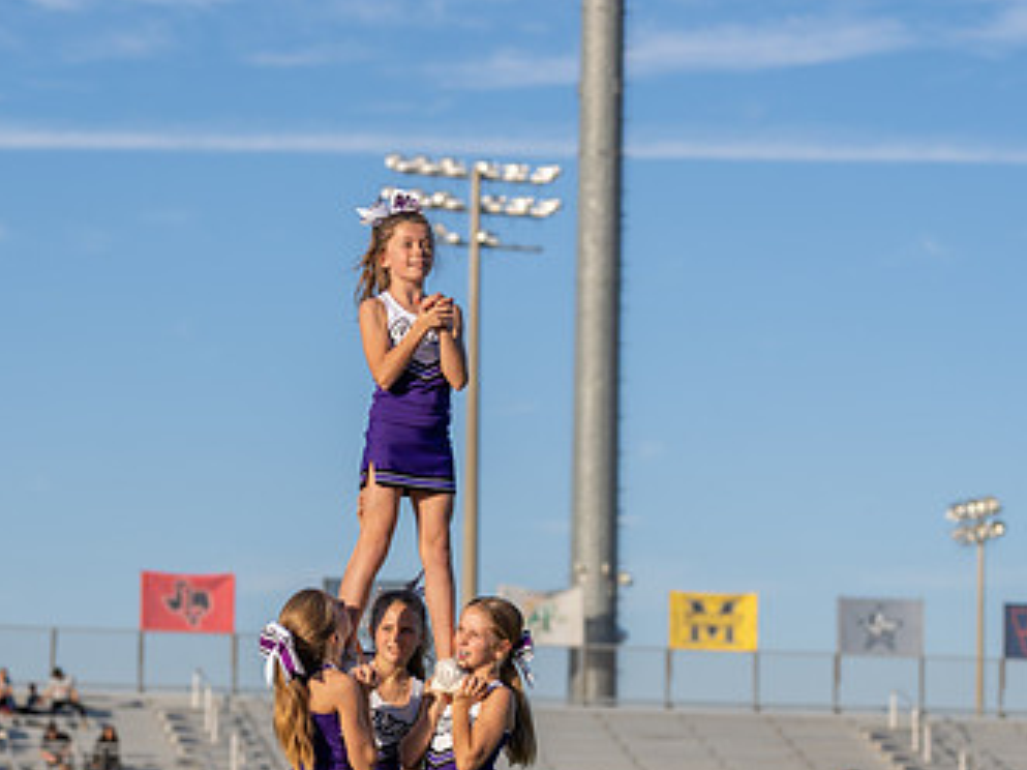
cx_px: 416
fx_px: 4004
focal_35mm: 135
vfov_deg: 11.0
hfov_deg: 14.6
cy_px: 570
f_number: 2.8
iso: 100
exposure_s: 1/1600
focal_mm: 80
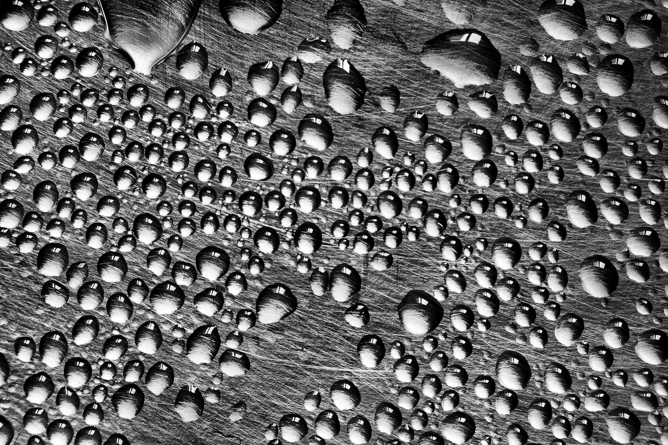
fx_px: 1392
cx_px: 334
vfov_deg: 18.2
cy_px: 222
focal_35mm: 75
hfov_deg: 27.0
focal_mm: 50
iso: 1000
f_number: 8
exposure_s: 1/56
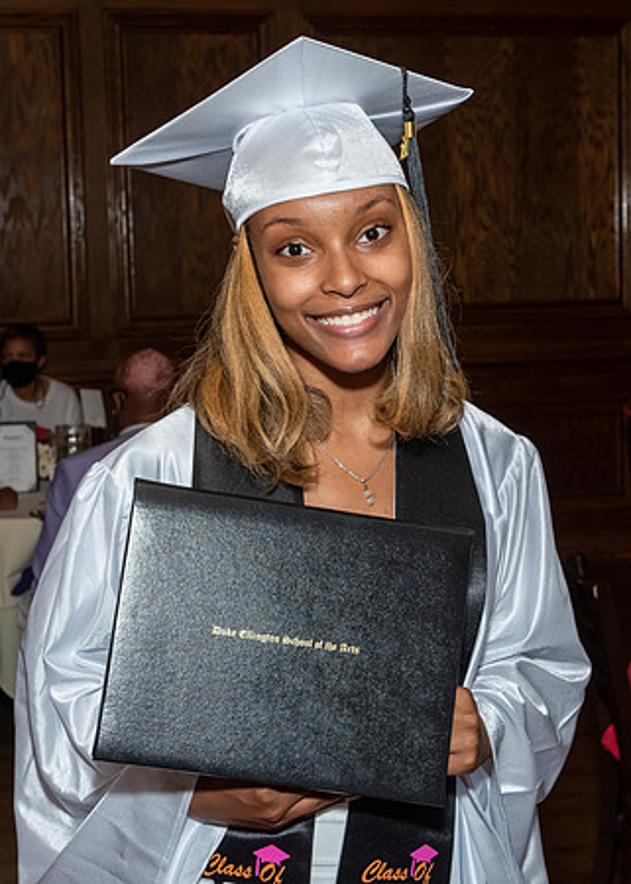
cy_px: 428
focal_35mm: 70
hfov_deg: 20.2
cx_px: 319
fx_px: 1767
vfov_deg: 28.1
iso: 400
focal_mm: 31
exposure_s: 1/250
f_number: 6.3
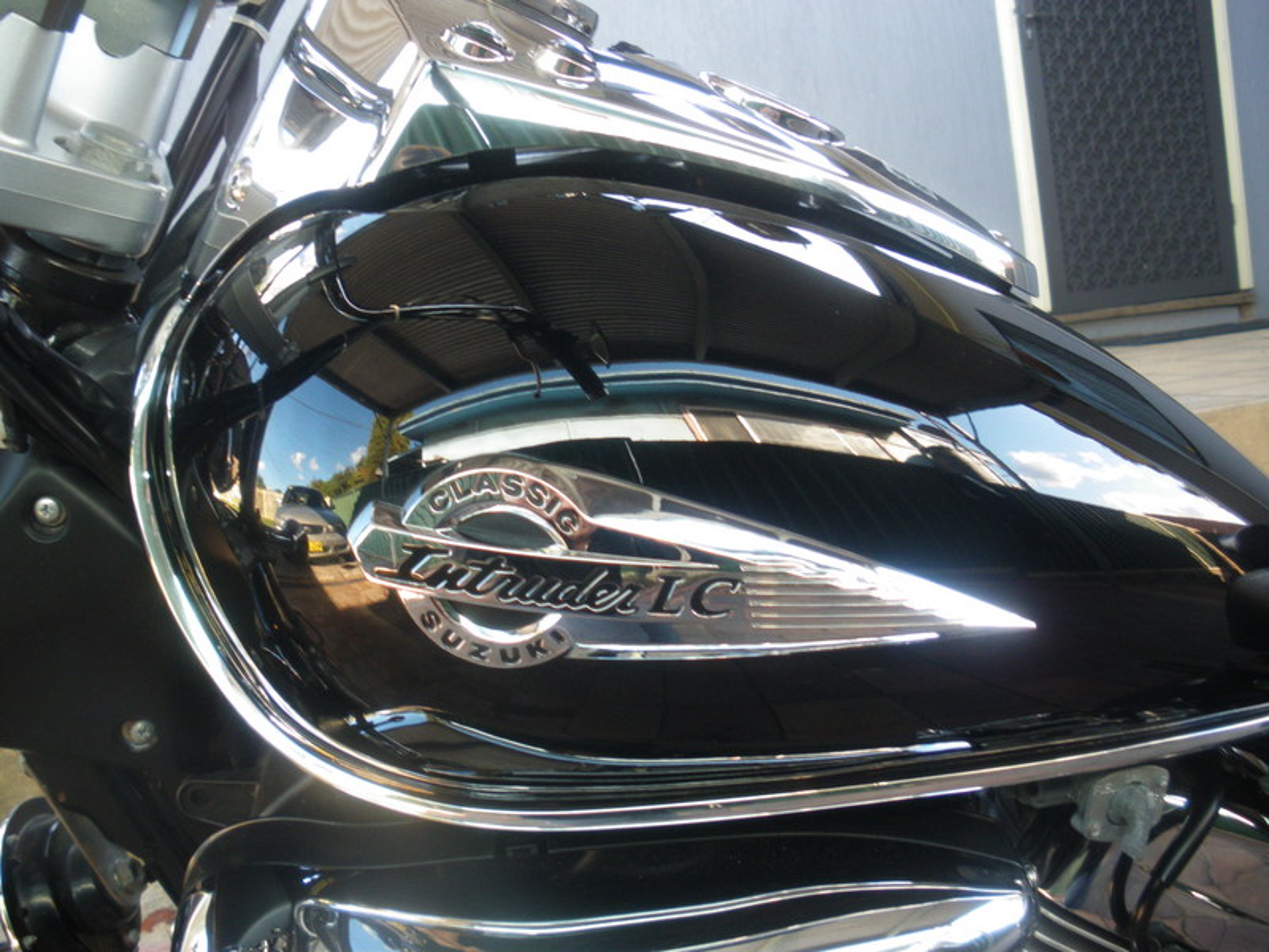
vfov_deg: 39.7
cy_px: 476
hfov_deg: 51.4
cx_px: 634
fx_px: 1320
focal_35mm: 36
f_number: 3.5
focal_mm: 6.3
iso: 160
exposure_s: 1/50
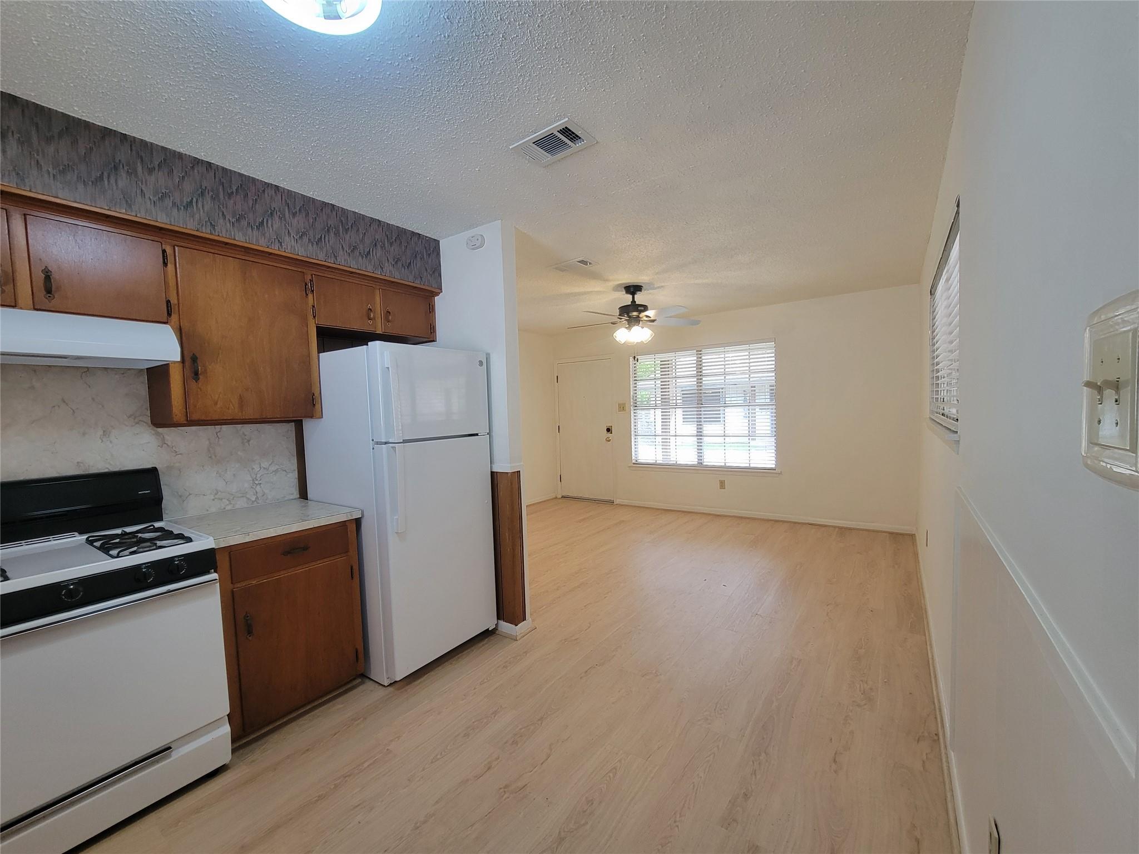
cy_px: 427
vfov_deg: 89.9
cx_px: 570
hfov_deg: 106.2
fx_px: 428
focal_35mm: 13
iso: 160
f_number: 2.2
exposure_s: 1/60
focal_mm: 2.2
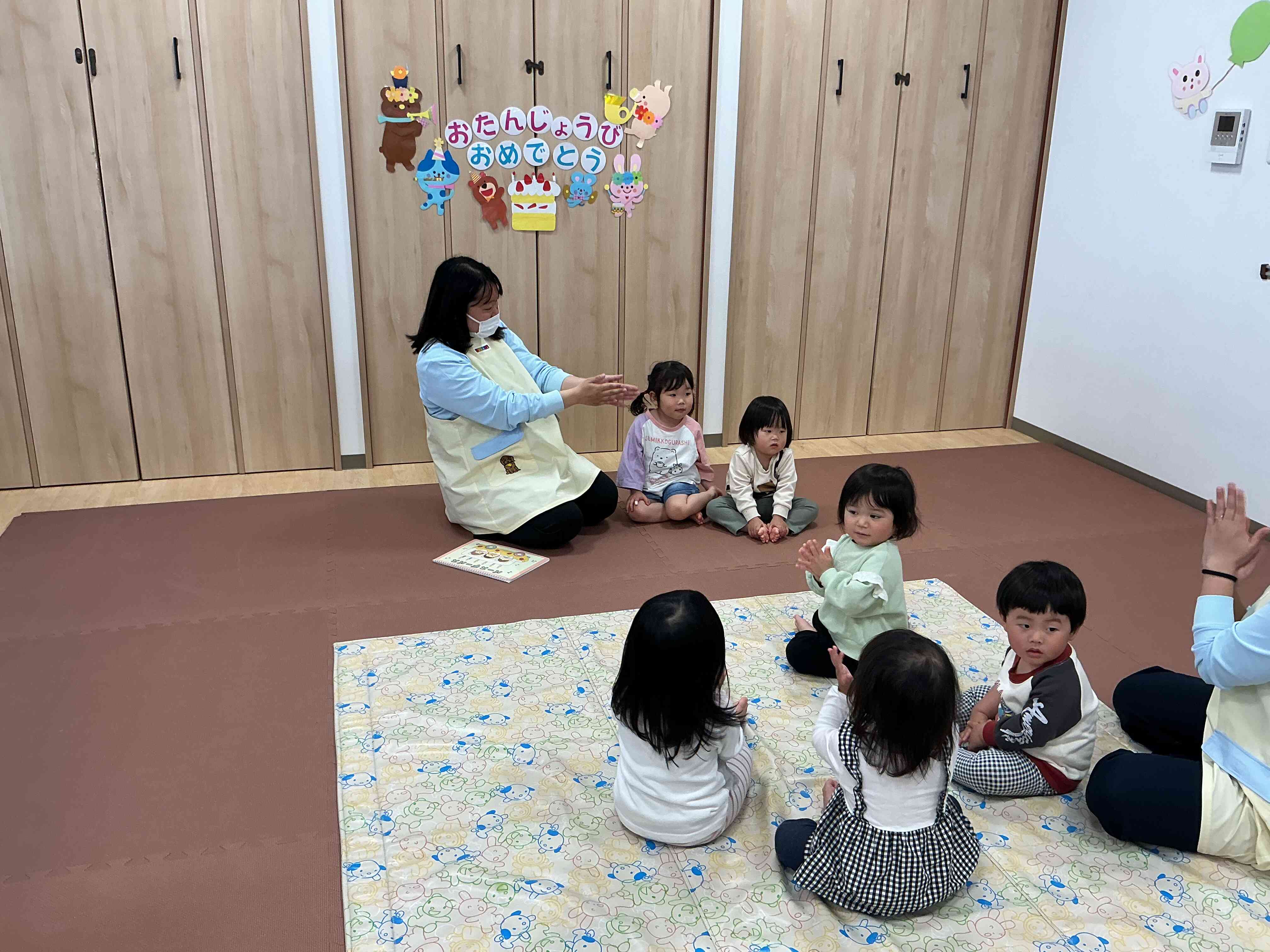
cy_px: 476
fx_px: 1064
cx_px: 635
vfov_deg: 48.2
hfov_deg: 61.7
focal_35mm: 29
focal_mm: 3
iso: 64
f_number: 1.8
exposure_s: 1/120
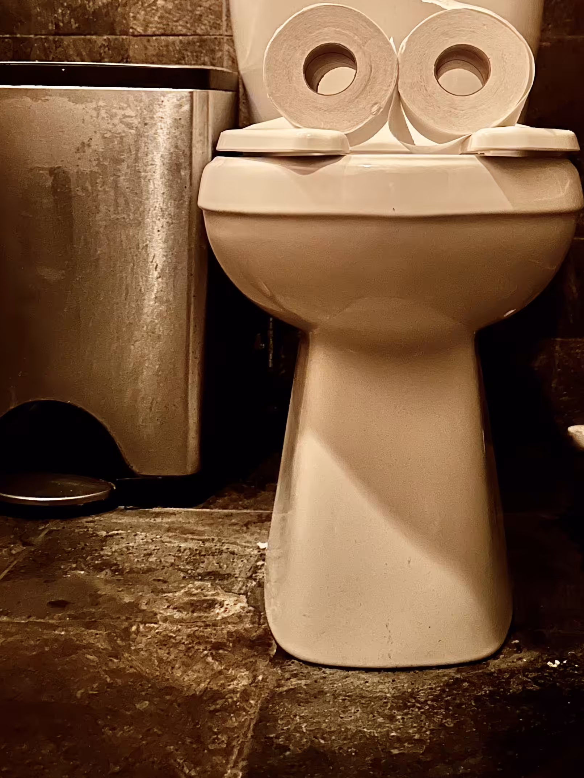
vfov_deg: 39.8
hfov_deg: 31.9
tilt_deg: +1.6
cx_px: 391
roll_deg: -0.4
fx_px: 1012
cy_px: 122
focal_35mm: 45
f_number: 1.78
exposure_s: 1/5
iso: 2000
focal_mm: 6.86
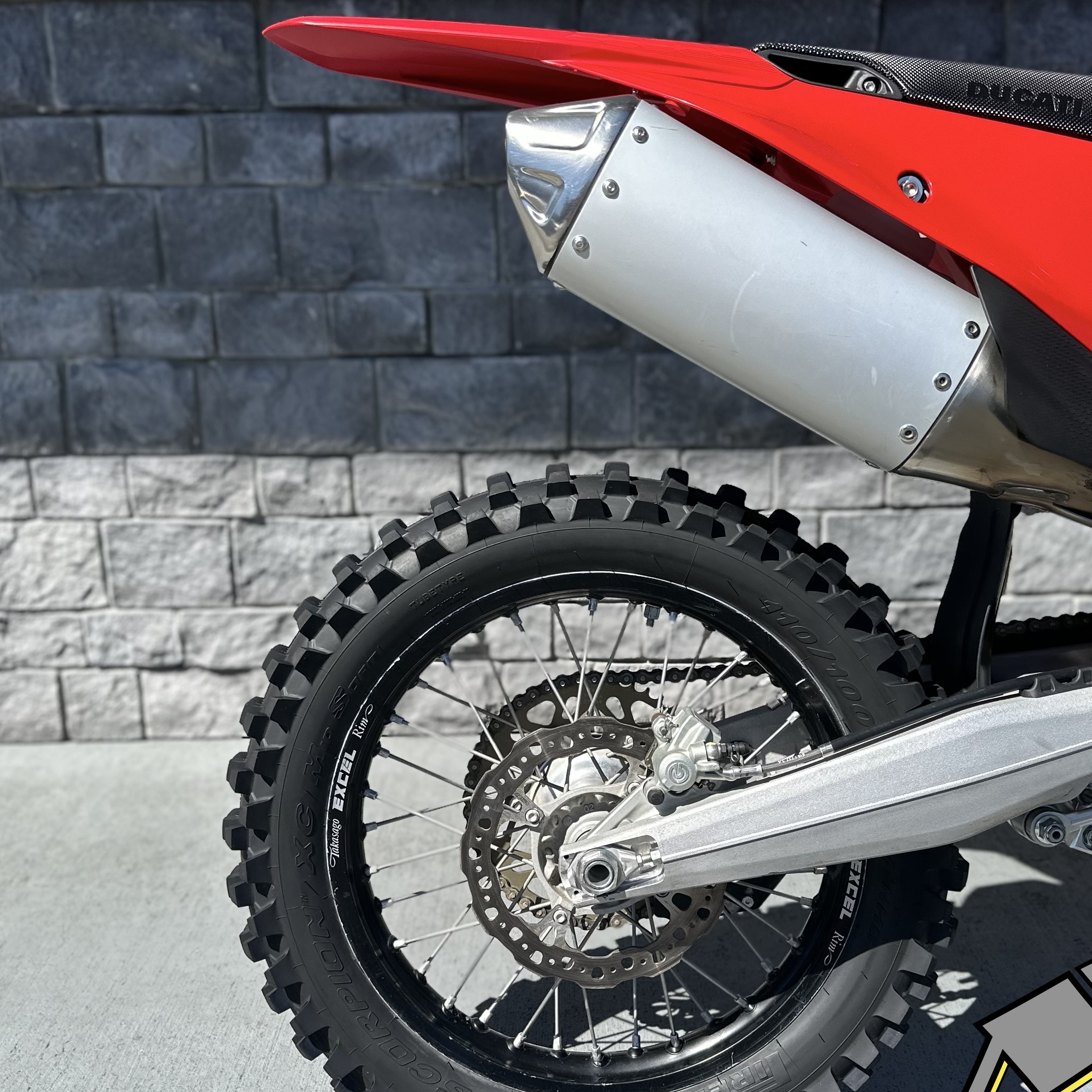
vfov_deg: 47.2
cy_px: 571
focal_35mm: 35
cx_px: 558
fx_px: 1249
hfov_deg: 47.2
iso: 80
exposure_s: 1/3247
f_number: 1.78
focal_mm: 6.86
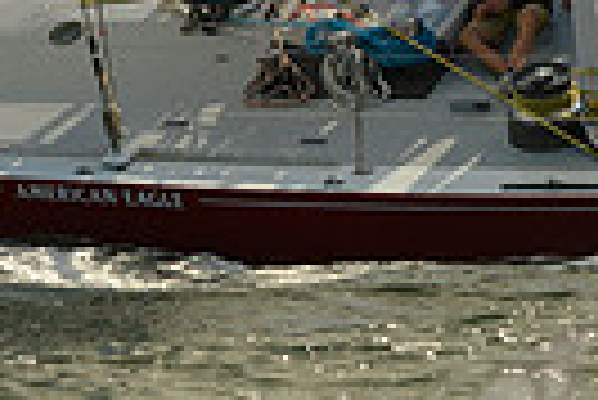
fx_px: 5088
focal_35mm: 306
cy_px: 115
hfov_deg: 6.6
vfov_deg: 4.5
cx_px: 1111
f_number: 10
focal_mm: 70
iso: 280
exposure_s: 1/1000
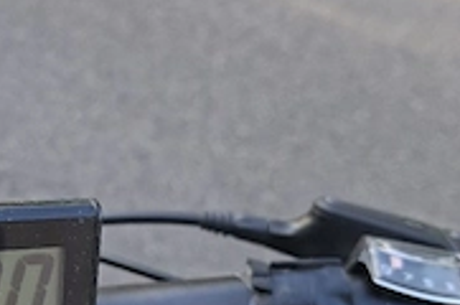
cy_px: 170
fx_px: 676
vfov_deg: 25.4
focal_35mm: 53
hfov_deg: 36.1
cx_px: 81
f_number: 1.8
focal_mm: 5.54
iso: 50
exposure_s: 1/120
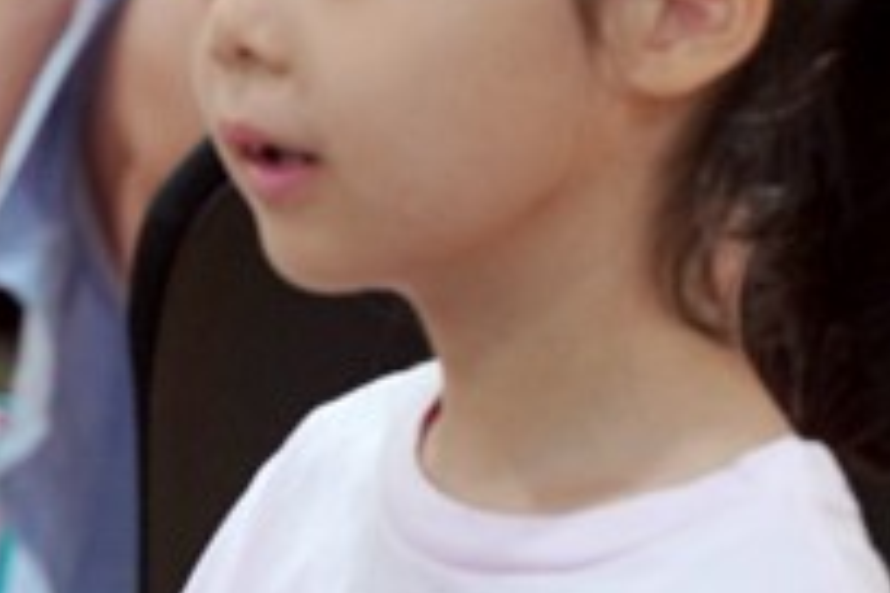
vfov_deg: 2.3
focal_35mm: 596
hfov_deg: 3.4
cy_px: 406
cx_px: -628
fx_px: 14733
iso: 2000
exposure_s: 1/160
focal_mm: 135
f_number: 4
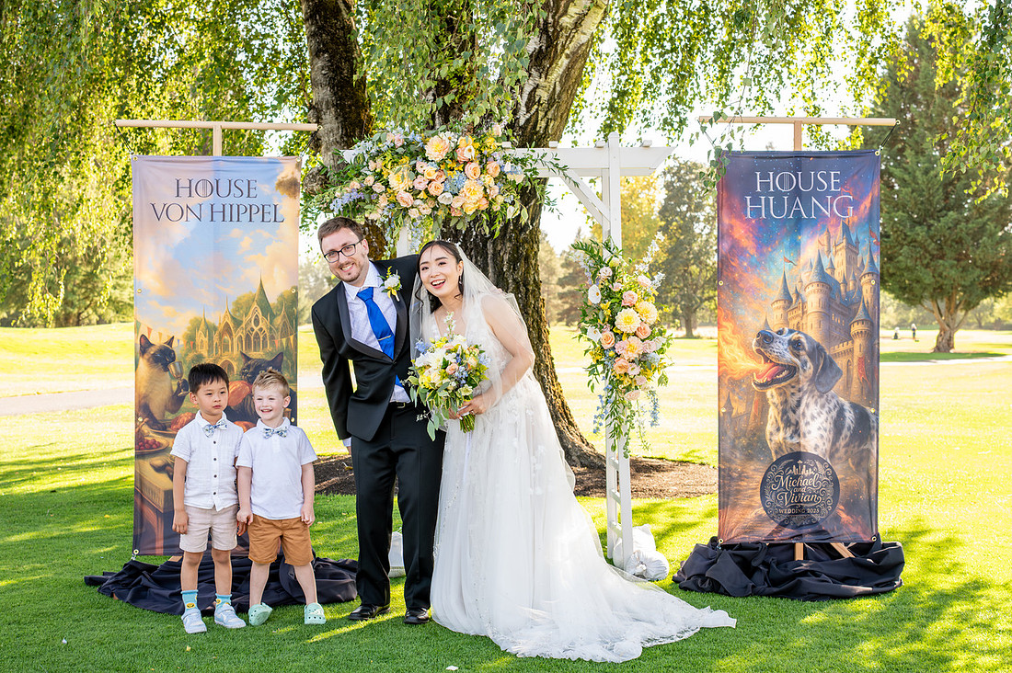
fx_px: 1461
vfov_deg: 26.0
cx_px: 506
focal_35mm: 52
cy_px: 336
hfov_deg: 38.2
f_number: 4
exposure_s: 1/400
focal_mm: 35
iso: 500
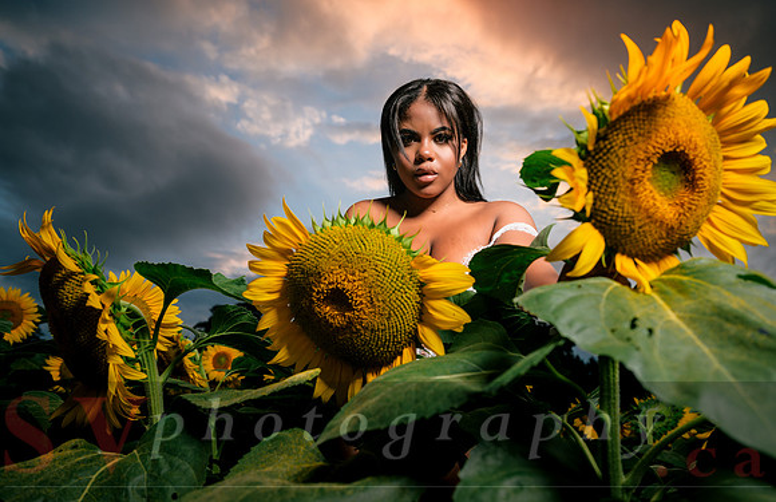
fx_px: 517
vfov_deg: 51.7
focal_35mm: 24
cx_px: 388
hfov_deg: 73.8
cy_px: 259
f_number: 4
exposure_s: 1/125
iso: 64
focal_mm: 24
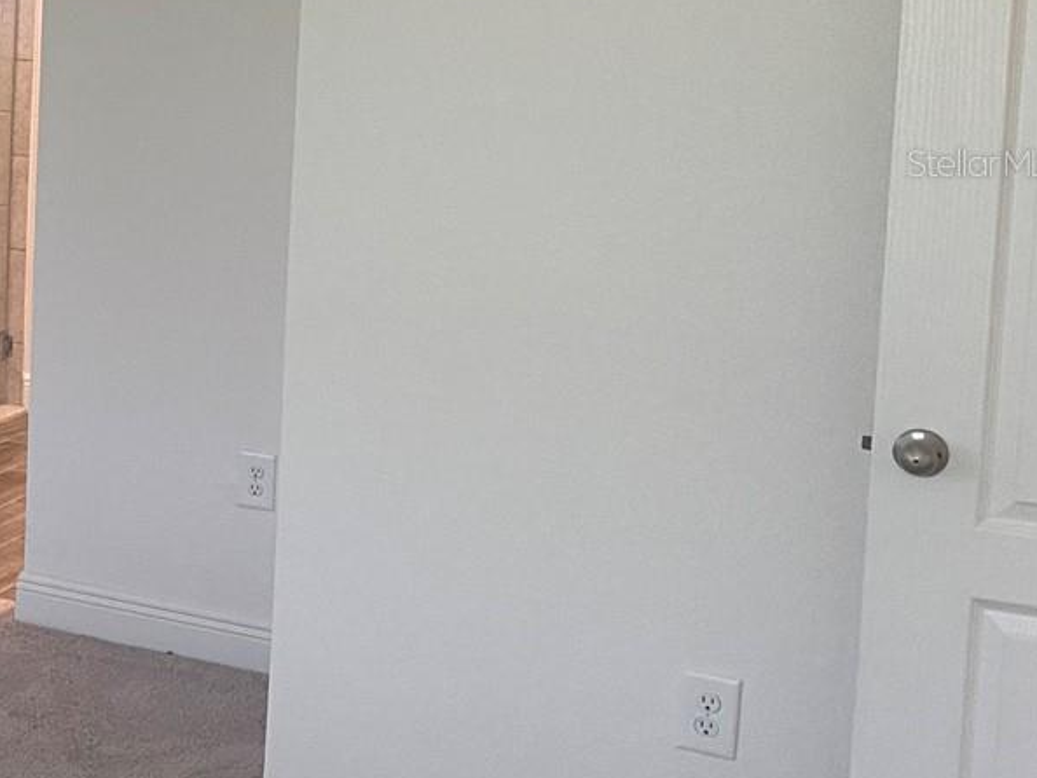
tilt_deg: -4.9
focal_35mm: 70
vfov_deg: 20.8
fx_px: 2098
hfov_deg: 24.2
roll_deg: -1.5
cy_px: 162
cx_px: -325
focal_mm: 4.25
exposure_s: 1/60
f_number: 1.8
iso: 125
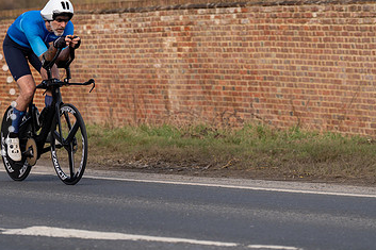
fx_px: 2317
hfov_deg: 9.3
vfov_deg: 6.2
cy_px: 52
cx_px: 82
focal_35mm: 222
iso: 125
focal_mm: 135
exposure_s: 1/800
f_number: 4
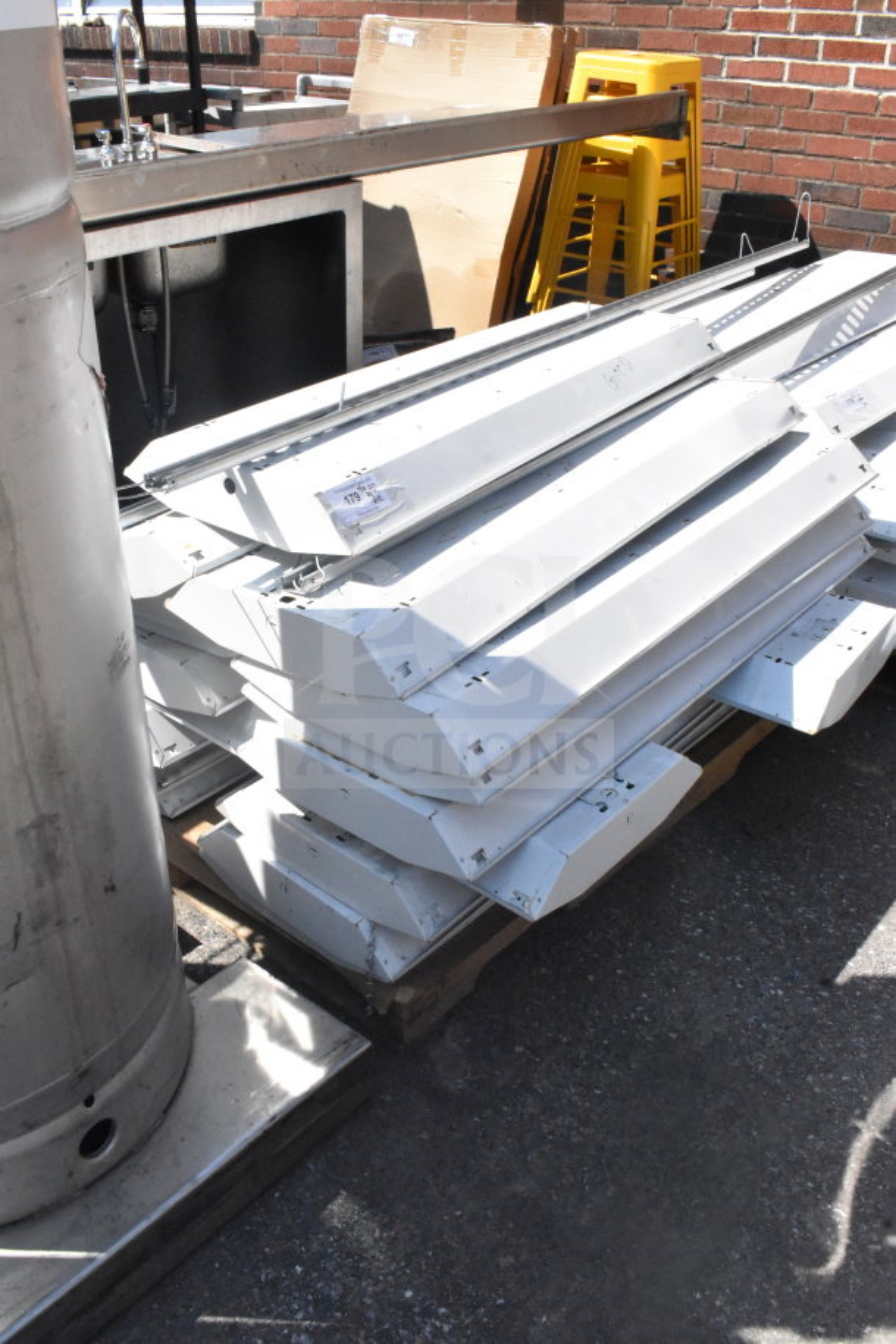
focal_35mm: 33
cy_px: 672
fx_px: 1232
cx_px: 448
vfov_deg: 57.2
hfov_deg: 40.0
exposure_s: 1/1600
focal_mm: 22
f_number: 25
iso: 6400
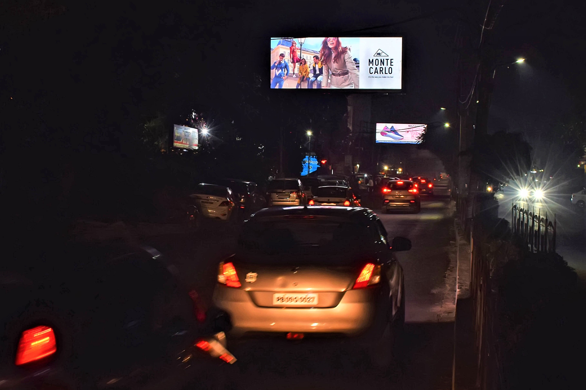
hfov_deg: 57.2
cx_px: 293
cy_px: 195
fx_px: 537
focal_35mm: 33
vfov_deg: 40.0
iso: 400
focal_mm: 22
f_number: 8
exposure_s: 1/60
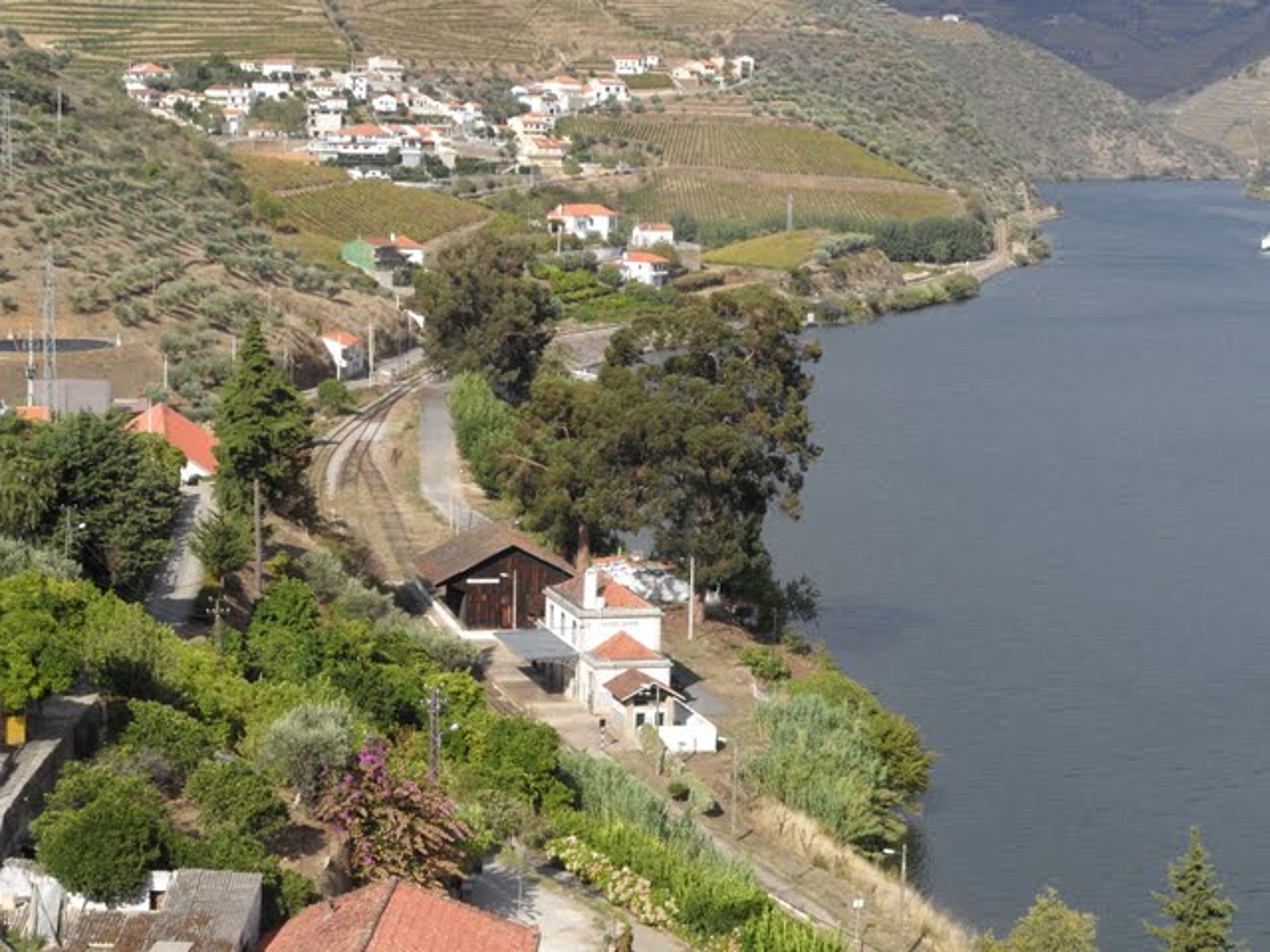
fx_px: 2935
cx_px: 635
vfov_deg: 18.4
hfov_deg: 24.4
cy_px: 476
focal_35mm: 80
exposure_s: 1/350
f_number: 6
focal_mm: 13.2
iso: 80
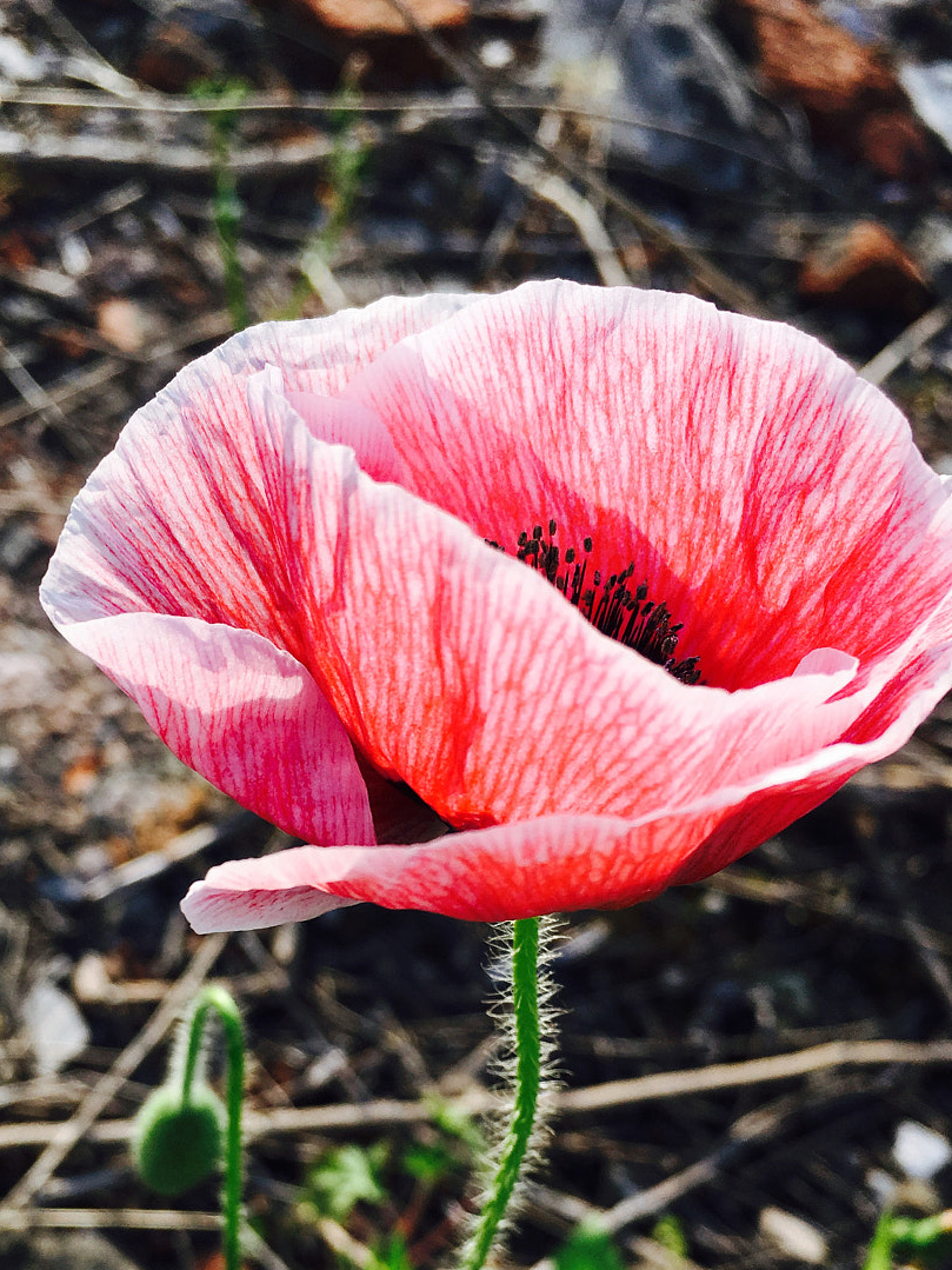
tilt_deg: -50.2
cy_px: 866
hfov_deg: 33.6
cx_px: 421
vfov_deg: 43.1
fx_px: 1577
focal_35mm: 43
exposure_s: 1/1068
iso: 25
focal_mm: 4.15
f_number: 2.2
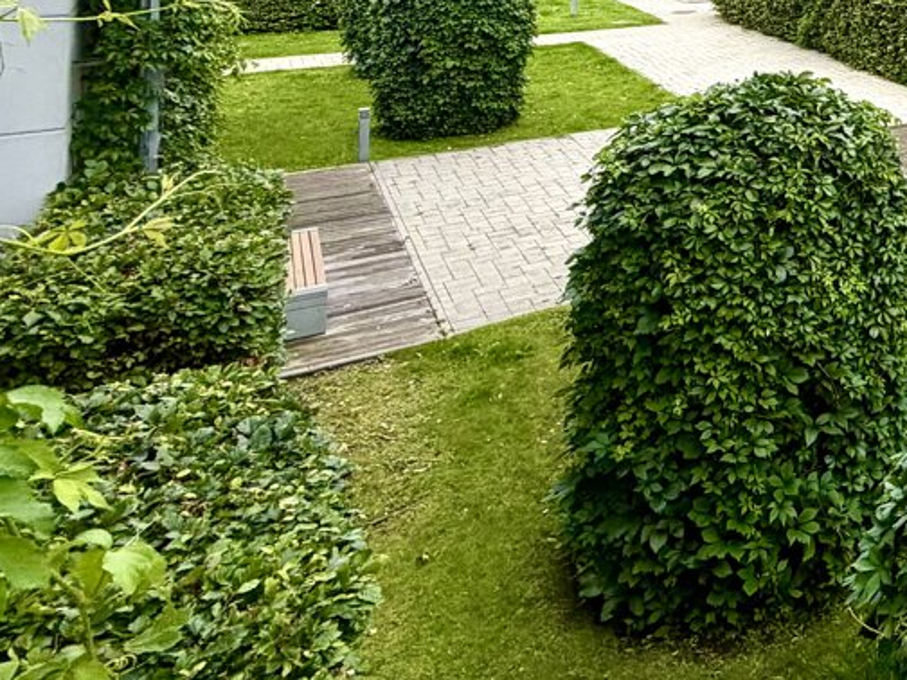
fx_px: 1048
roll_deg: -1.0
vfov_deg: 30.6
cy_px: -133
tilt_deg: -0.6
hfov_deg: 33.8
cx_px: 1179
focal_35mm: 40
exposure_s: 1/726
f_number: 2.2
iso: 40
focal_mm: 2.22
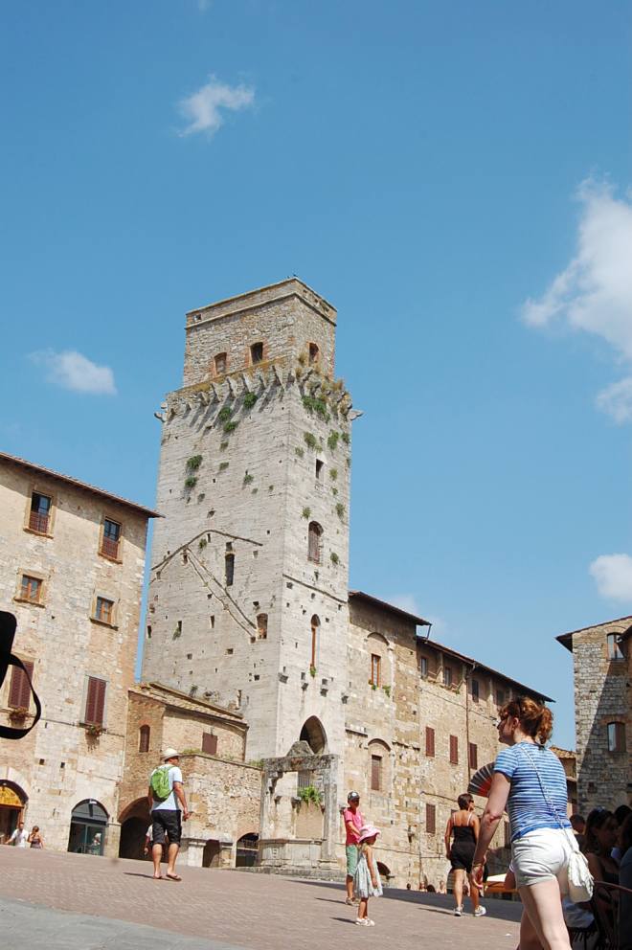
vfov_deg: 46.4
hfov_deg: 31.9
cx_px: 316
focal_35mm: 42
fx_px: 1107
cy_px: 475
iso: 200
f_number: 10
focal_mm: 28
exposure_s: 1/250
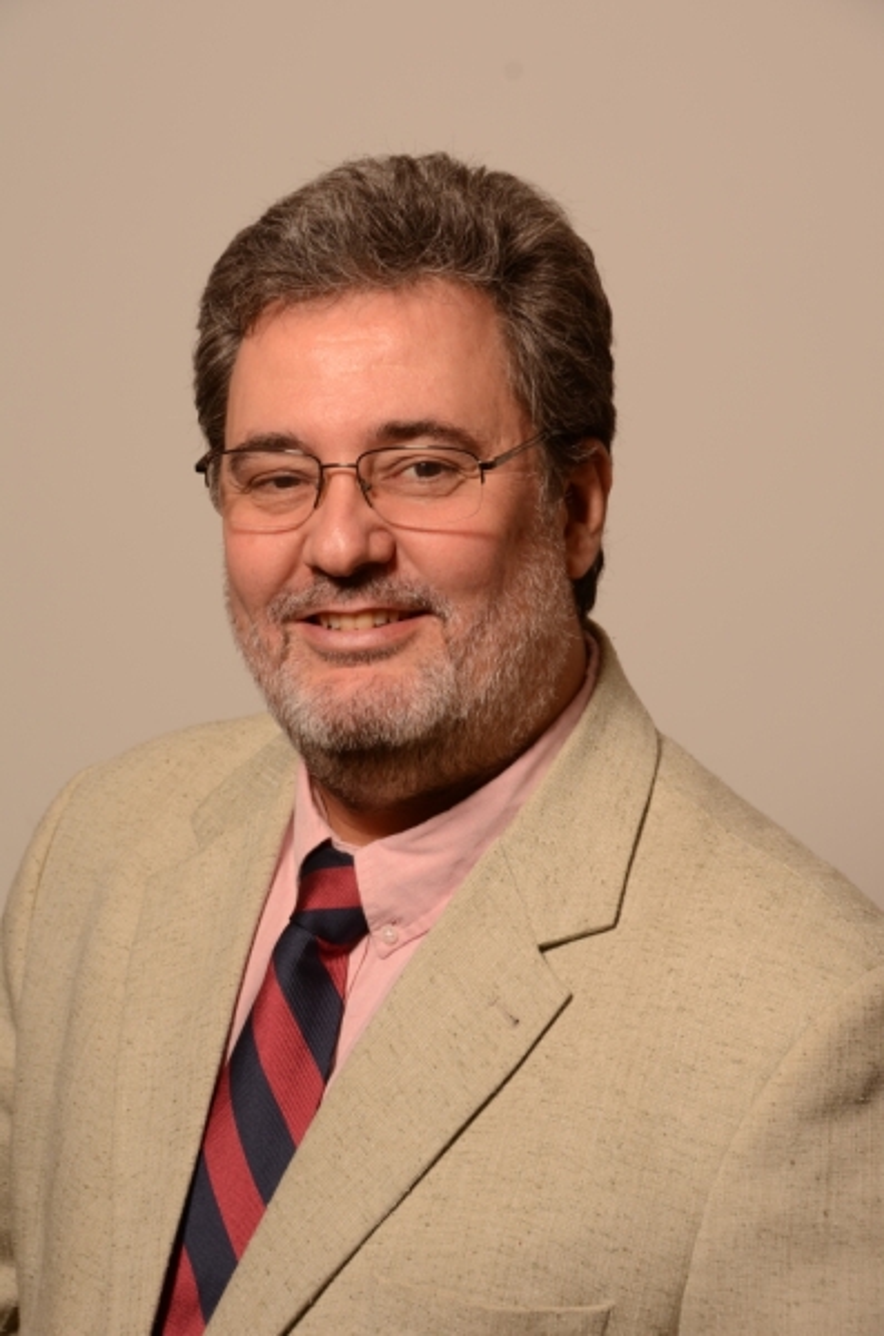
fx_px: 3887
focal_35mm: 105
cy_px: 668
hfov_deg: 13.0
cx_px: 442
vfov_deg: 19.5
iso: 100
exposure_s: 1/100
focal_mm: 70
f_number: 9
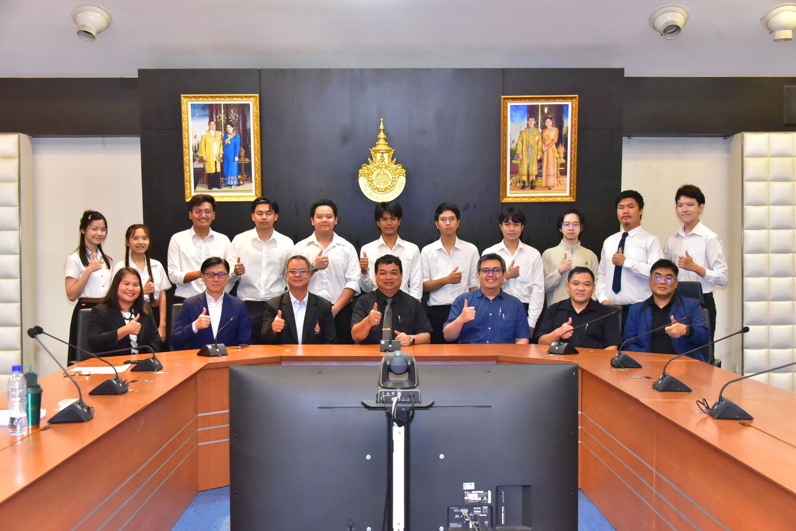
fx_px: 1062
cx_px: 398
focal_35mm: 48
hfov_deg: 41.1
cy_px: 266
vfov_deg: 28.1
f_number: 5.6
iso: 8000
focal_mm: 48
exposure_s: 1/125
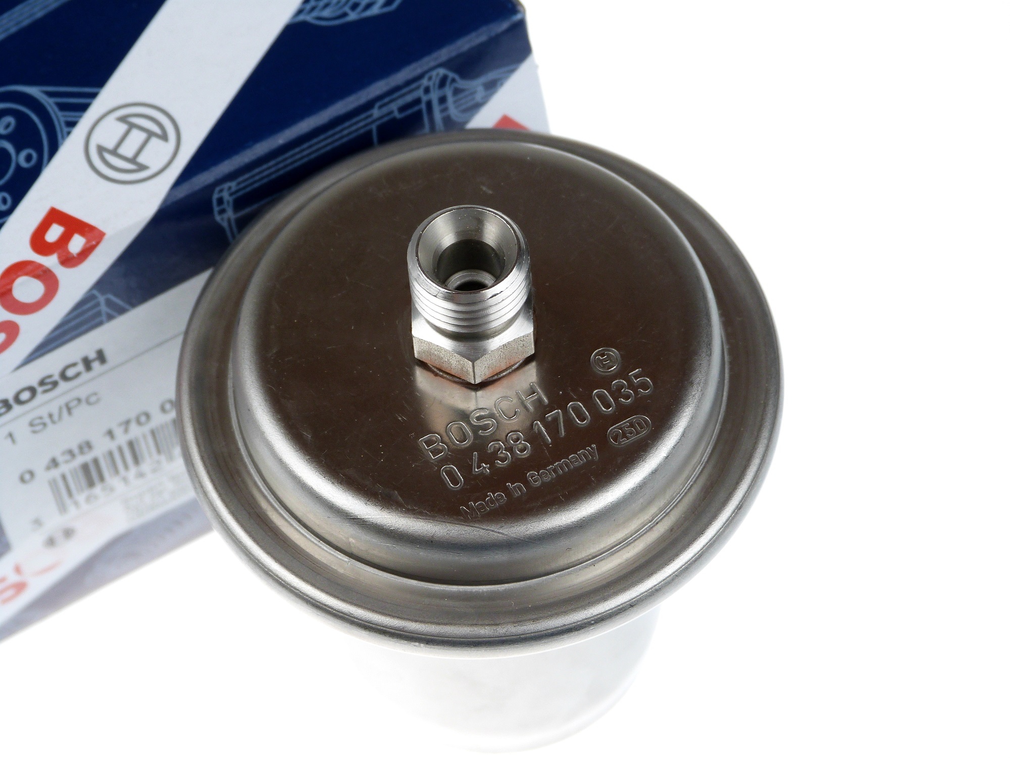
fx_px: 3501
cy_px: 379
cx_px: 505
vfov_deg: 12.3
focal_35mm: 120
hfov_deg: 16.4
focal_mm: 21.6
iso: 100
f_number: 3.5
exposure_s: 1/80
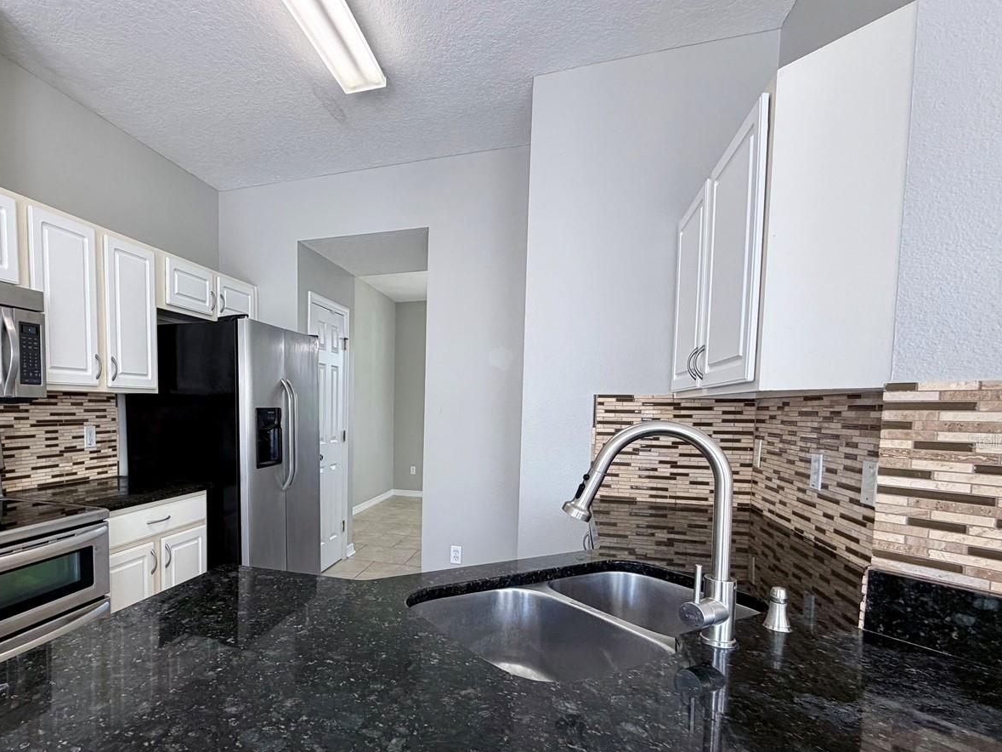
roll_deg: -0.3
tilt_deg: -3.8
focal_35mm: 19
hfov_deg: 82.9
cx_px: 369
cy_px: 441
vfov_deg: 68.2
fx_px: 550
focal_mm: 2.22
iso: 160
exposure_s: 1/120
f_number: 2.2
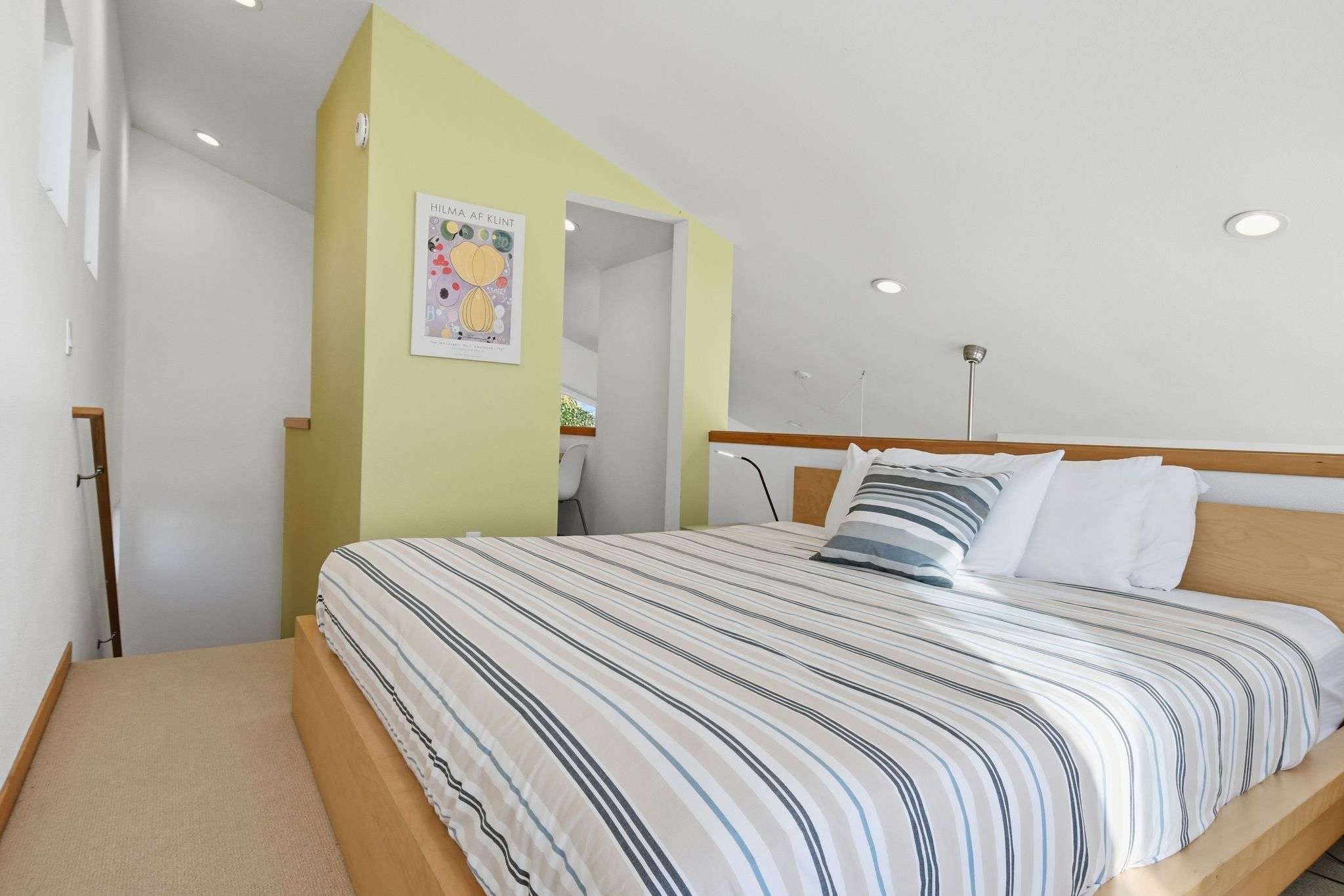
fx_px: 672
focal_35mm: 18
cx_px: 672
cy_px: 448
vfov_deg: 67.4
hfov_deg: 90.0
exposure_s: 1/200
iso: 800
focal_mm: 12
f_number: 9
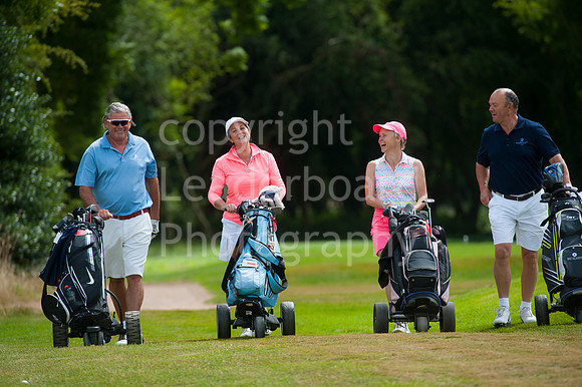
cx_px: 291
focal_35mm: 300
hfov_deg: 6.9
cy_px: 194
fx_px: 4847
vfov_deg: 4.6
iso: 400
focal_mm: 300
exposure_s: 1/2000
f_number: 6.3
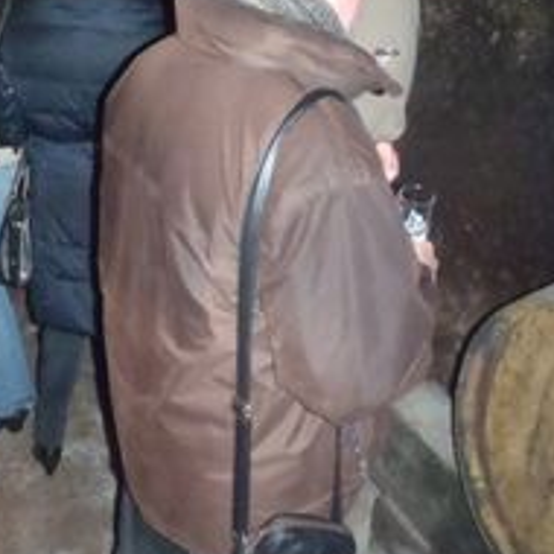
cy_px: 399
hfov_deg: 31.5
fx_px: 942
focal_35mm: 52
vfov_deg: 32.3
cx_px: 73
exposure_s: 1/30
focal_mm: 5
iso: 800
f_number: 3.9
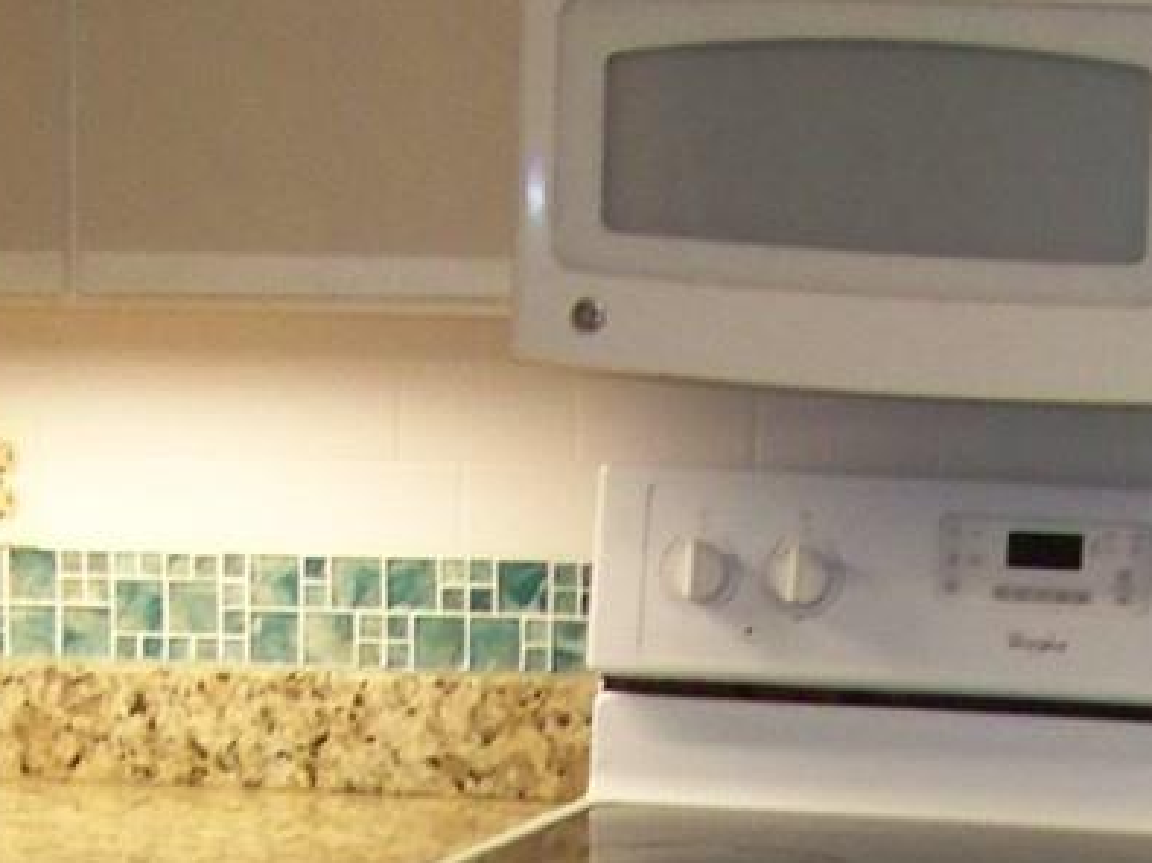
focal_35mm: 146
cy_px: 1697
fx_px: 4857
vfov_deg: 9.5
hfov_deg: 13.5
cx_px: 659
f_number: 2.8
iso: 200
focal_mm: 5.85
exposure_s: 1/30
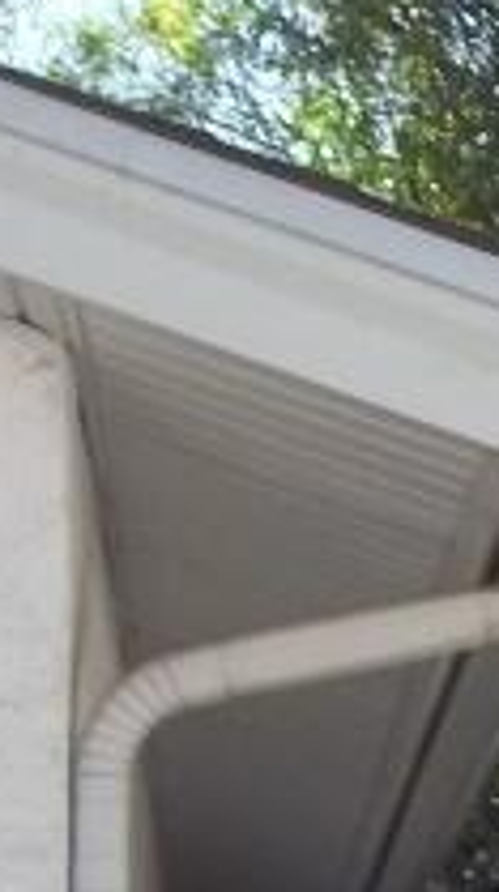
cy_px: 1310
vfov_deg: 12.1
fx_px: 4037
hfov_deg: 7.0
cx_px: 661
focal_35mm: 171
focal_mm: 5.7
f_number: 2.9
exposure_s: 1/200
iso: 64
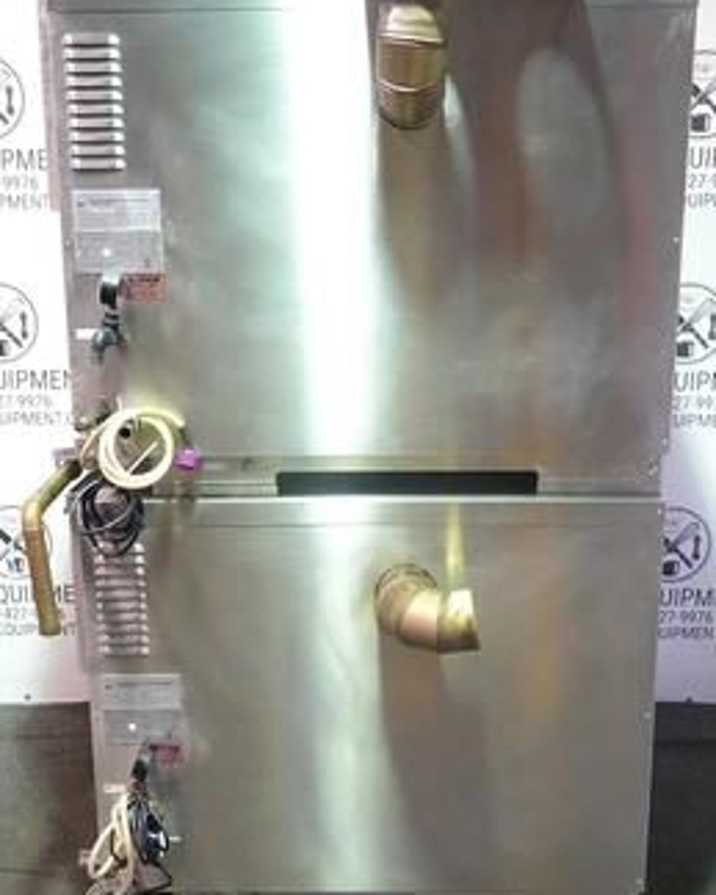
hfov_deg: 34.1
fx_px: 1166
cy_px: 503
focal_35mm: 44
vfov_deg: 41.9
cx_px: 362
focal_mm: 14.12
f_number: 7.1
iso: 3200
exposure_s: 1/15
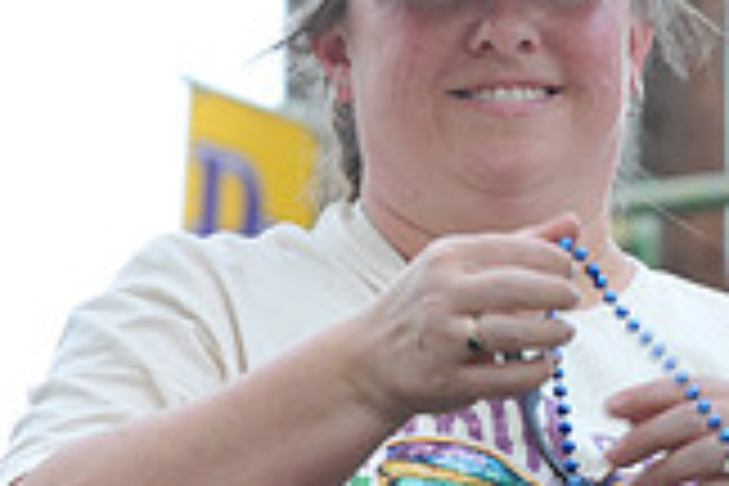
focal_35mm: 447
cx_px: 1300
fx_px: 9051
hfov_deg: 4.6
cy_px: 230
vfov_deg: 3.1
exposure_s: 1/80
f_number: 9
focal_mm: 125
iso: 250
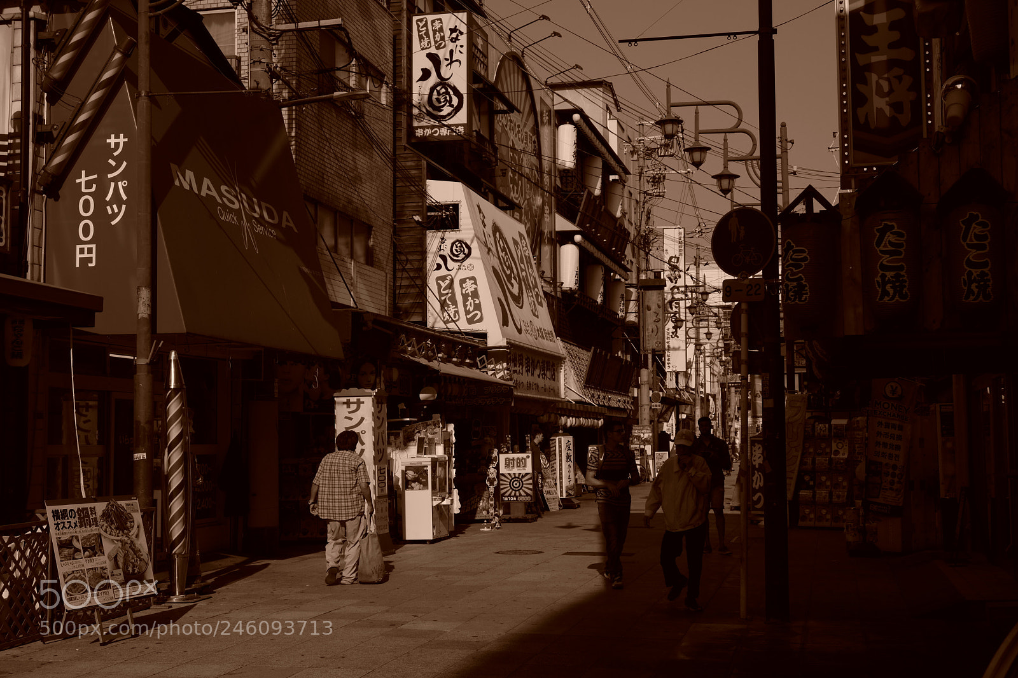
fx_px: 1272
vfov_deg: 29.9
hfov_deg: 43.6
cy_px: 339
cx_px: 509
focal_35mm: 45
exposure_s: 1/1600
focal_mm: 30.2
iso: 200
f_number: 7.1
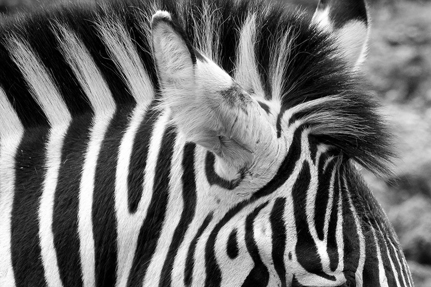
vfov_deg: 1.4
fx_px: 11457
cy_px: 296
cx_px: 189
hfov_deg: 2.2
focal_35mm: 957
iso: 400
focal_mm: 270
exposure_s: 1/200
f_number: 7.1
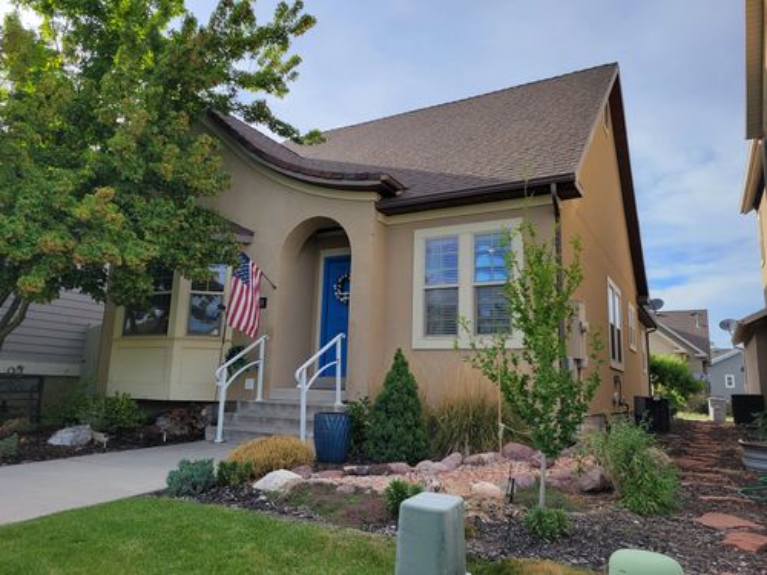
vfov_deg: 53.1
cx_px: 384
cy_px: 288
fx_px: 576
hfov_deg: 67.3
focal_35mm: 26
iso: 40
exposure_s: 1/1084
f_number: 1.8
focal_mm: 5.4
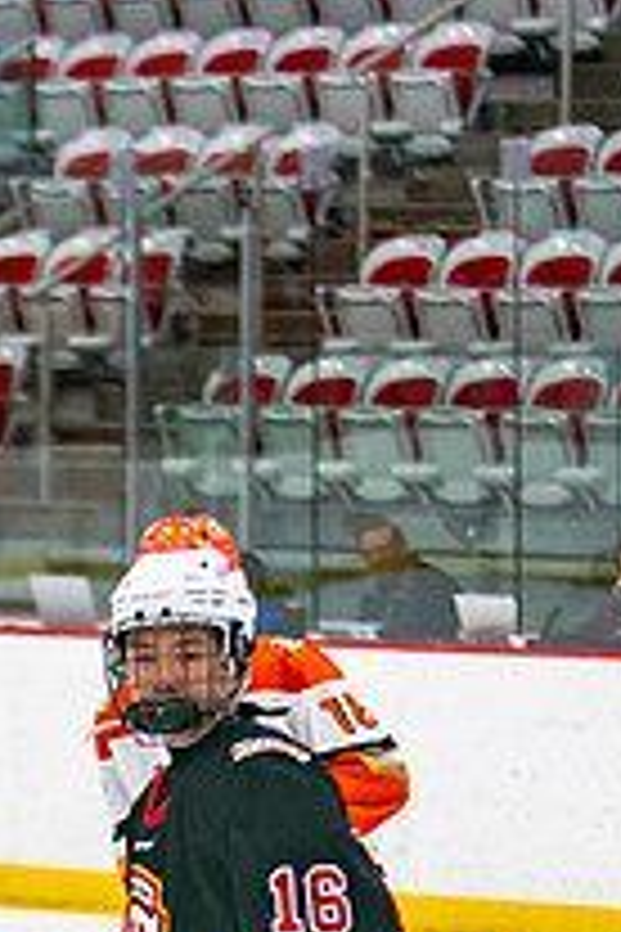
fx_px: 9806
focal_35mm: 379
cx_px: 158
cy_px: 1125
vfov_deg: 5.4
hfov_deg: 3.6
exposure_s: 1/640
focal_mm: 85
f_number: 2.8
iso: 640
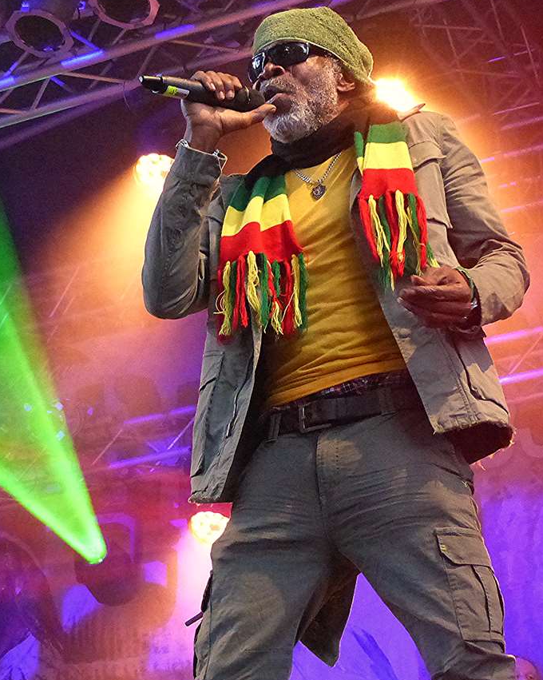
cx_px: 270
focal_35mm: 70
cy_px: 337
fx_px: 1407
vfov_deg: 27.1
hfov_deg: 21.8
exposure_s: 1/125
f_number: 2.8
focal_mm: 10.9
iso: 1600
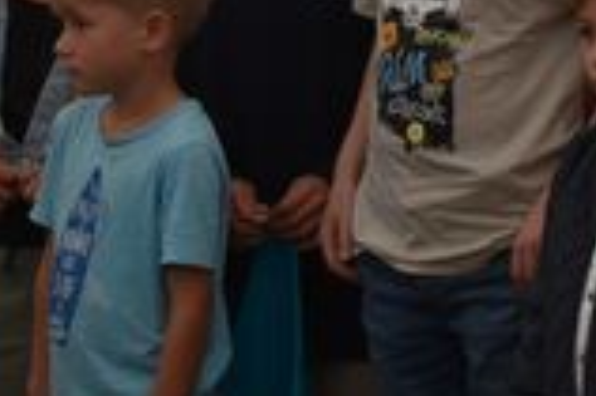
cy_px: -204
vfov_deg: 4.8
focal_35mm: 282
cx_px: 773
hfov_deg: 7.2
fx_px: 4659
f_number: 5.6
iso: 400
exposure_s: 1/60
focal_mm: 55
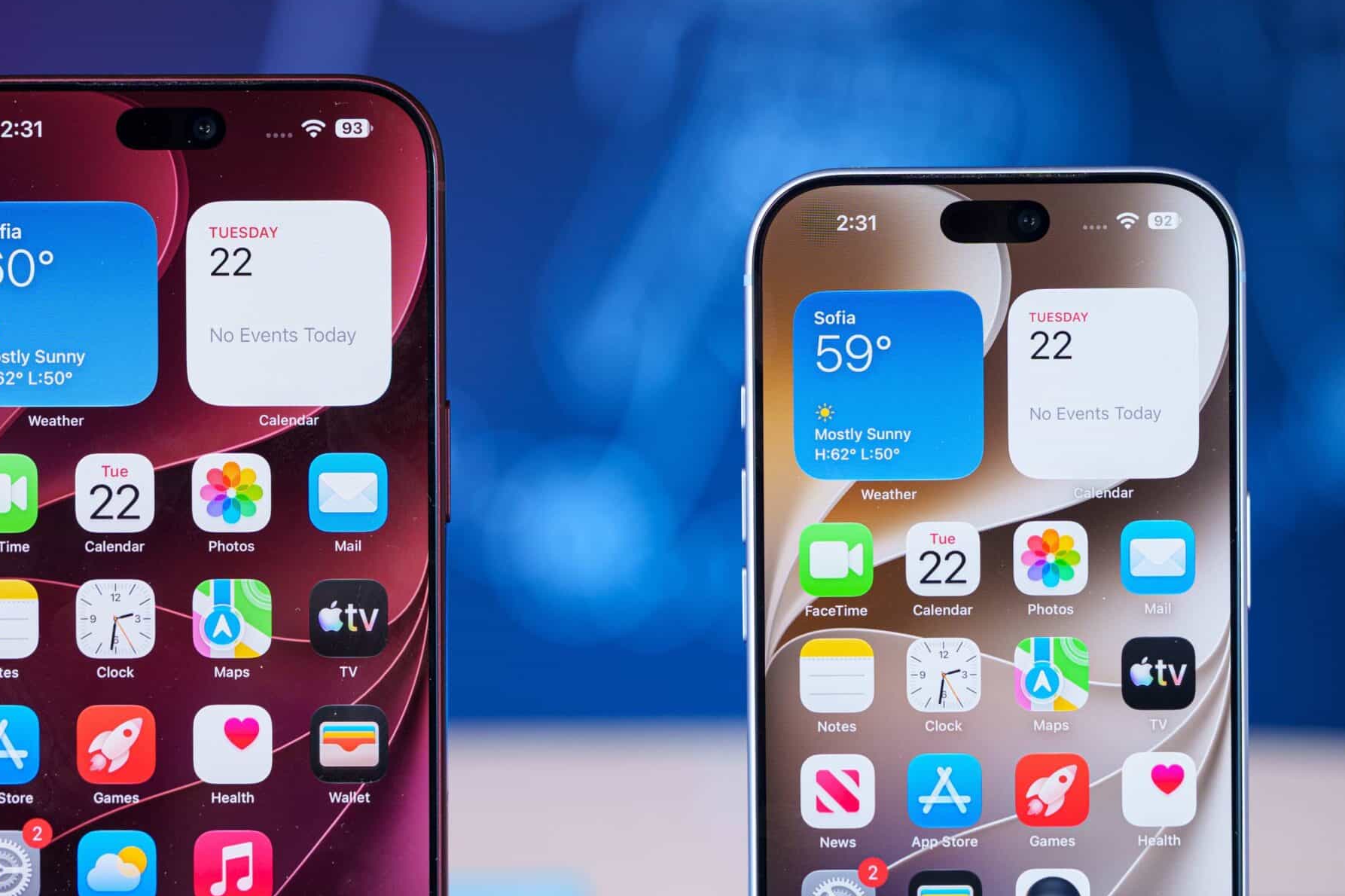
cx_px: 584
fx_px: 4818
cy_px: 623
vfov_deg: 10.6
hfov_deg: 15.9
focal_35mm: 129
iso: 100
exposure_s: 1/13
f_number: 4
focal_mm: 90
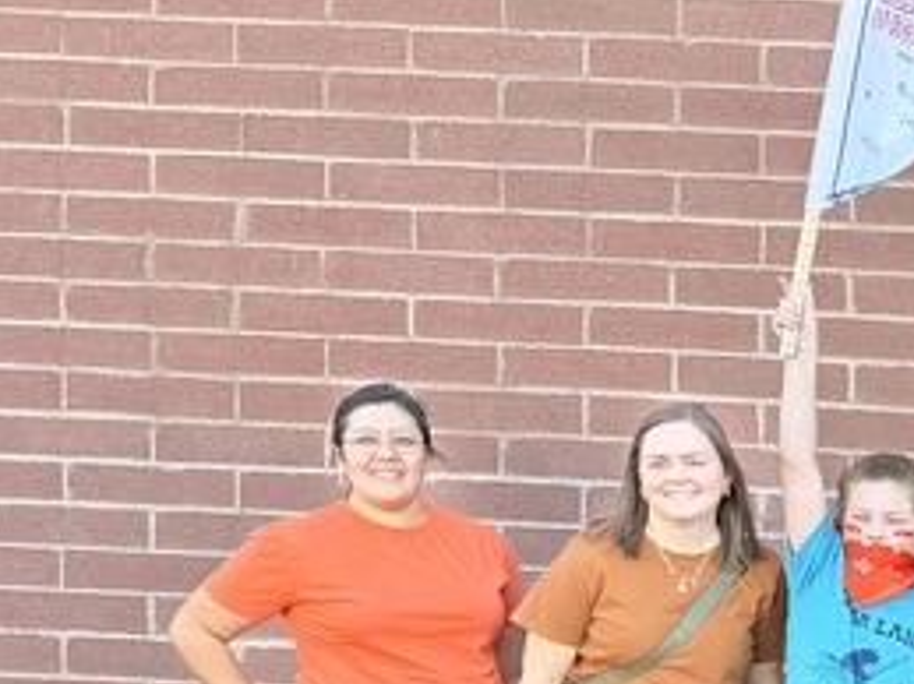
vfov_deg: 14.9
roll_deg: -2.9
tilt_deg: -3.2
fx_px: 2507
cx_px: 1680
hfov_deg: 16.8
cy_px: 871
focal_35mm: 95
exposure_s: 1/507
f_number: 1.78
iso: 80
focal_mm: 6.76
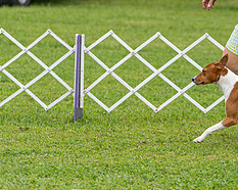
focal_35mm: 441
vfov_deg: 3.5
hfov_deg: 4.4
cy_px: -19
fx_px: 3104
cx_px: 254
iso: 250
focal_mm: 162
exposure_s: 1/1000
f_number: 4
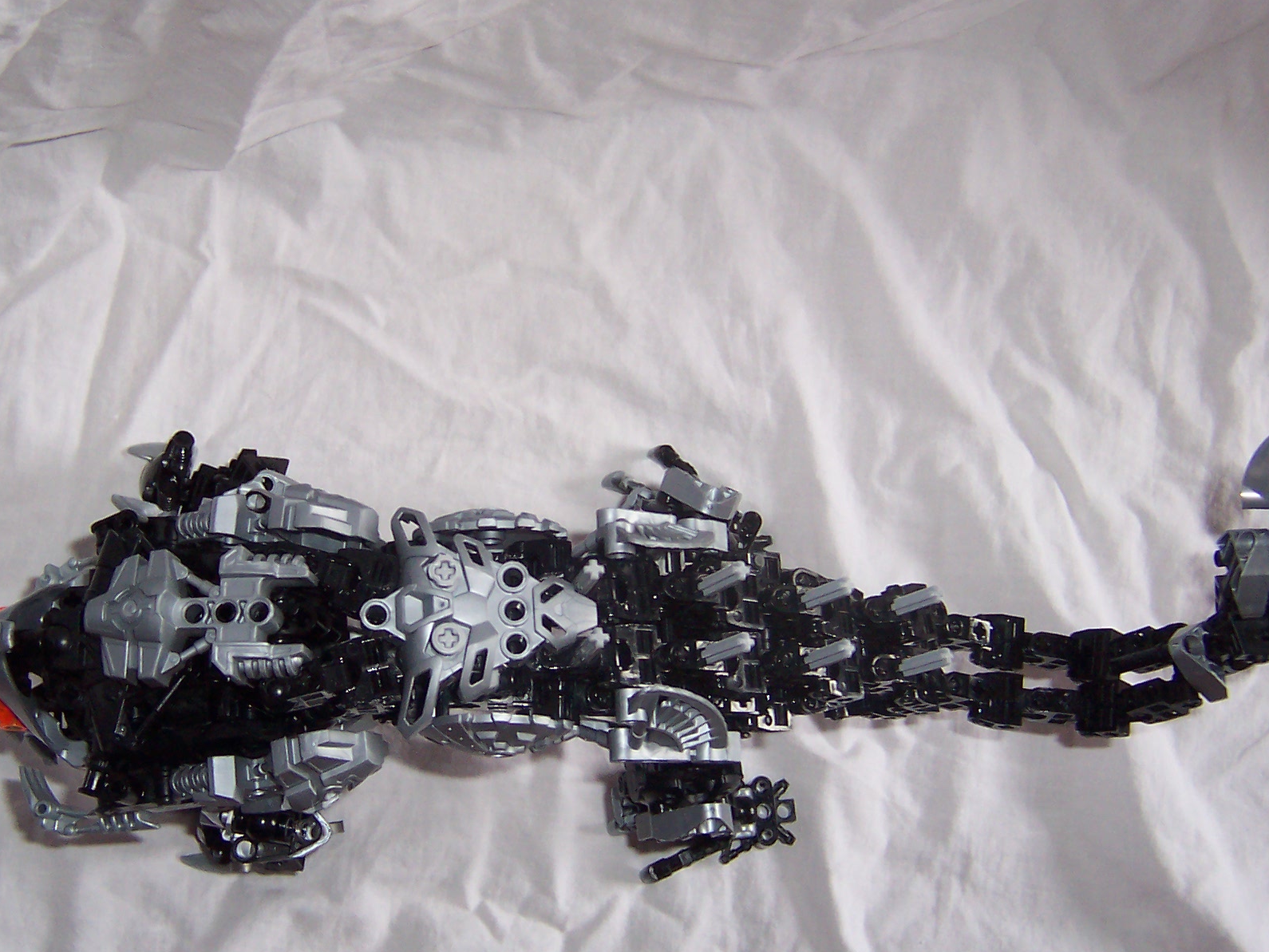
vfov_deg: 31.5
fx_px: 1687
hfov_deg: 41.1
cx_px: 540
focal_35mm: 46
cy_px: 452
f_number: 2.8
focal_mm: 5.6
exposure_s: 1/60
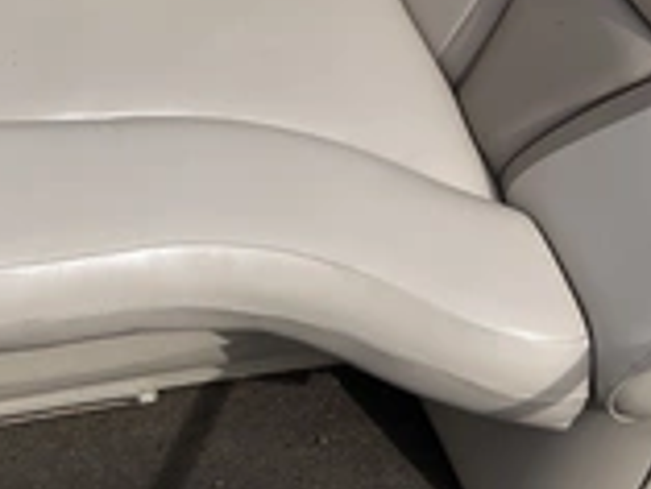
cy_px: 25
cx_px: 166
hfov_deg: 26.0
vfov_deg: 19.5
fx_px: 1393
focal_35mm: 74
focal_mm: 3
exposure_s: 1/2667
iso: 25
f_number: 1.8
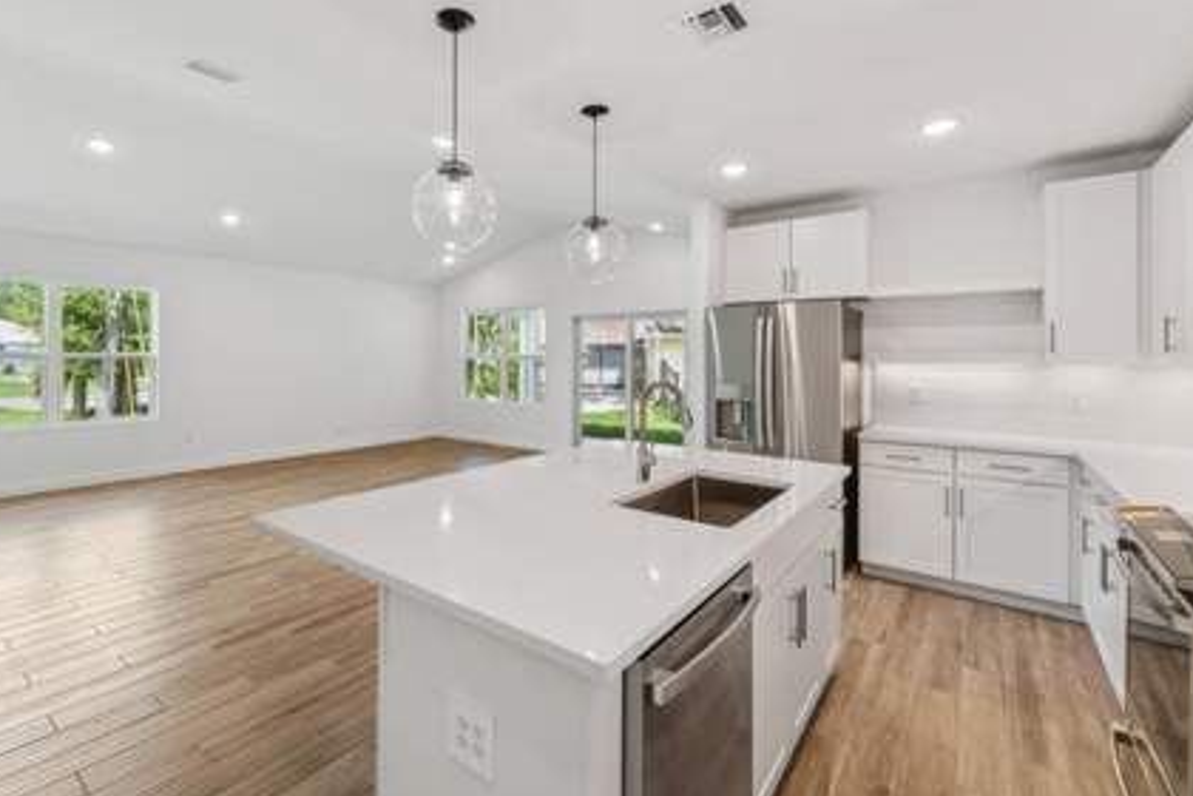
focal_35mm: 16
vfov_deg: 73.5
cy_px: 353
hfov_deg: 96.5
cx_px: 545
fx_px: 530
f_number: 8
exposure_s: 1/6
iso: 200
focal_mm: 14
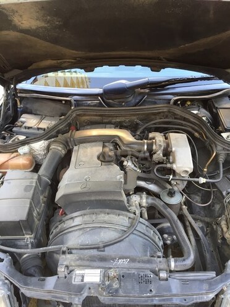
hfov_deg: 48.2
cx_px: 115
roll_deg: +1.6
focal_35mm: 29
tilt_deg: -37.2
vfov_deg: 61.7
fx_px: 257
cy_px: 154
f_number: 2.2
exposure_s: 1/33
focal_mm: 4.15
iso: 40
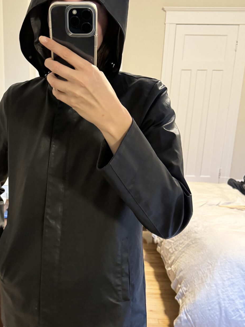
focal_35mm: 40
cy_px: 181
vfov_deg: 46.7
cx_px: 63
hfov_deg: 35.2
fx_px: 377
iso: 800
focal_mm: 6.76
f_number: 1.78
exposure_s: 1/60
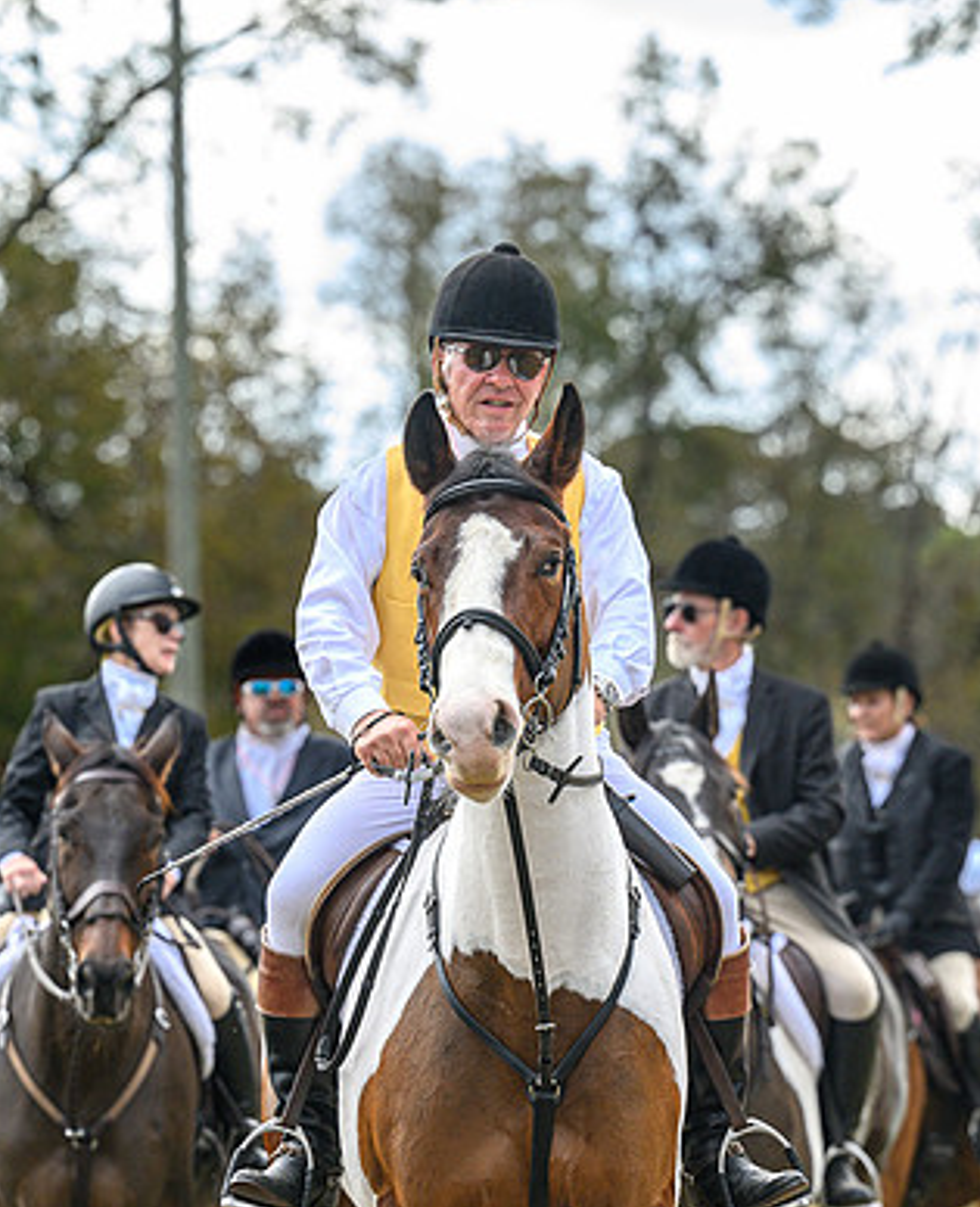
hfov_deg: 7.7
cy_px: 687
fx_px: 7294
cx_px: 385
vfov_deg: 9.5
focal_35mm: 203
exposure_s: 1/1000
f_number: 3.5
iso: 640
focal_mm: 125
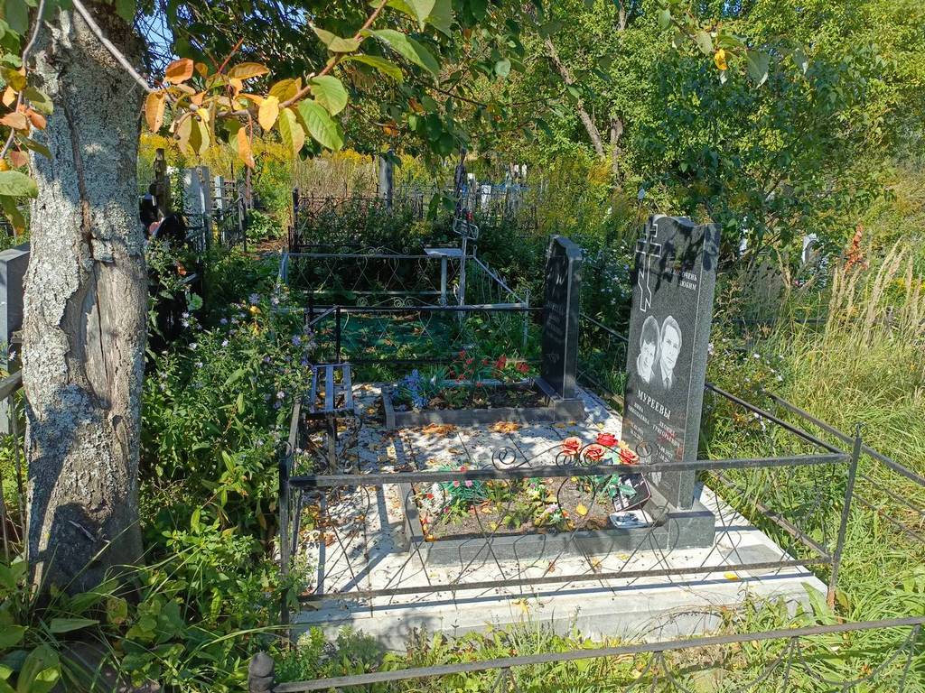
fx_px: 668
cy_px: 346
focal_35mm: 25
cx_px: 462
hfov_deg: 69.4
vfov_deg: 54.9
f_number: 1.69
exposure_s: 1/759
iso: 114
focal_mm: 4.76
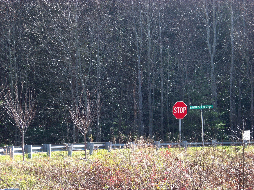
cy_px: 95
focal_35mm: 137
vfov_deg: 10.8
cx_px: 127
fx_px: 1005
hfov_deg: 14.4
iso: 64
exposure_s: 1/160
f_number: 3.2
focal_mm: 22.2
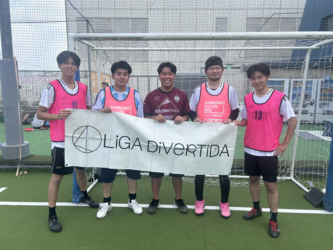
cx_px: 166
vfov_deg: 53.1
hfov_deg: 67.3
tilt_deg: -7.7
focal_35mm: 26
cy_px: 125
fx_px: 250
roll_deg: -0.2
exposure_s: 1/1972
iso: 50
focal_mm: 5.7
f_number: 1.5
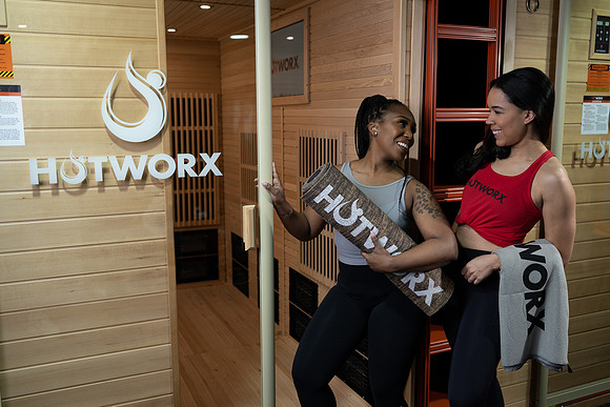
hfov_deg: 54.4
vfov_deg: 37.9
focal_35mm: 35
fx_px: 593
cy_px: 204
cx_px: 305
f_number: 2.8
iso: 200
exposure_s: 1/125
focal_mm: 35
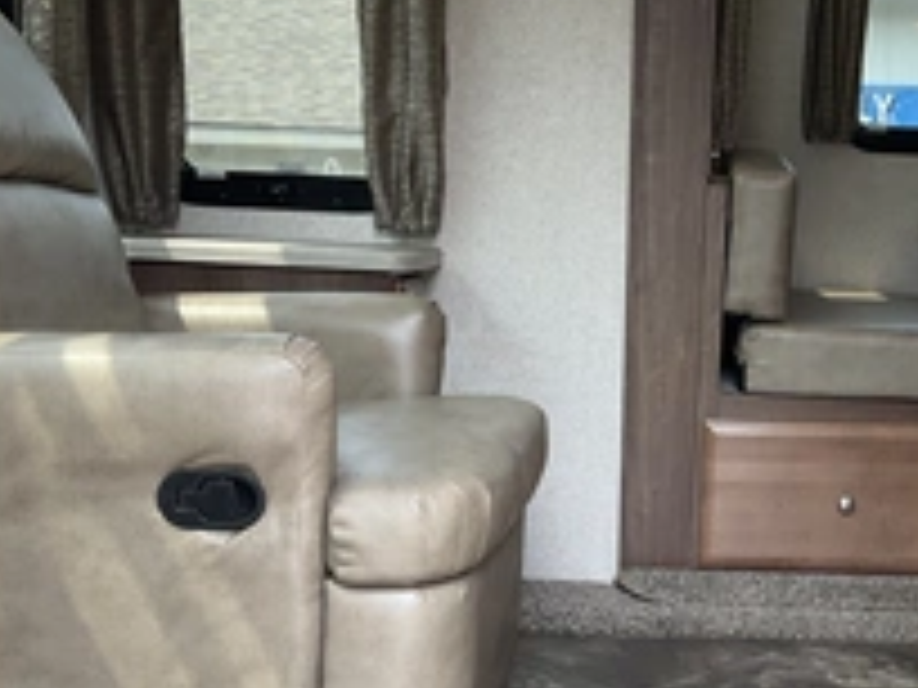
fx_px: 1512
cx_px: 724
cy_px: 504
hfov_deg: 32.9
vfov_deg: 25.4
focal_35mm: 57
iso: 32
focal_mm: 3
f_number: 1.8
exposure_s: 1/168
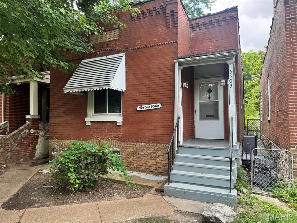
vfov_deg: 56.8
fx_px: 206
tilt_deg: +2.7
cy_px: 112
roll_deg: +0.2
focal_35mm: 24
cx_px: 148
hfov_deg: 71.6
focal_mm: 6.76
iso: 80
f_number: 1.78
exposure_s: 1/562
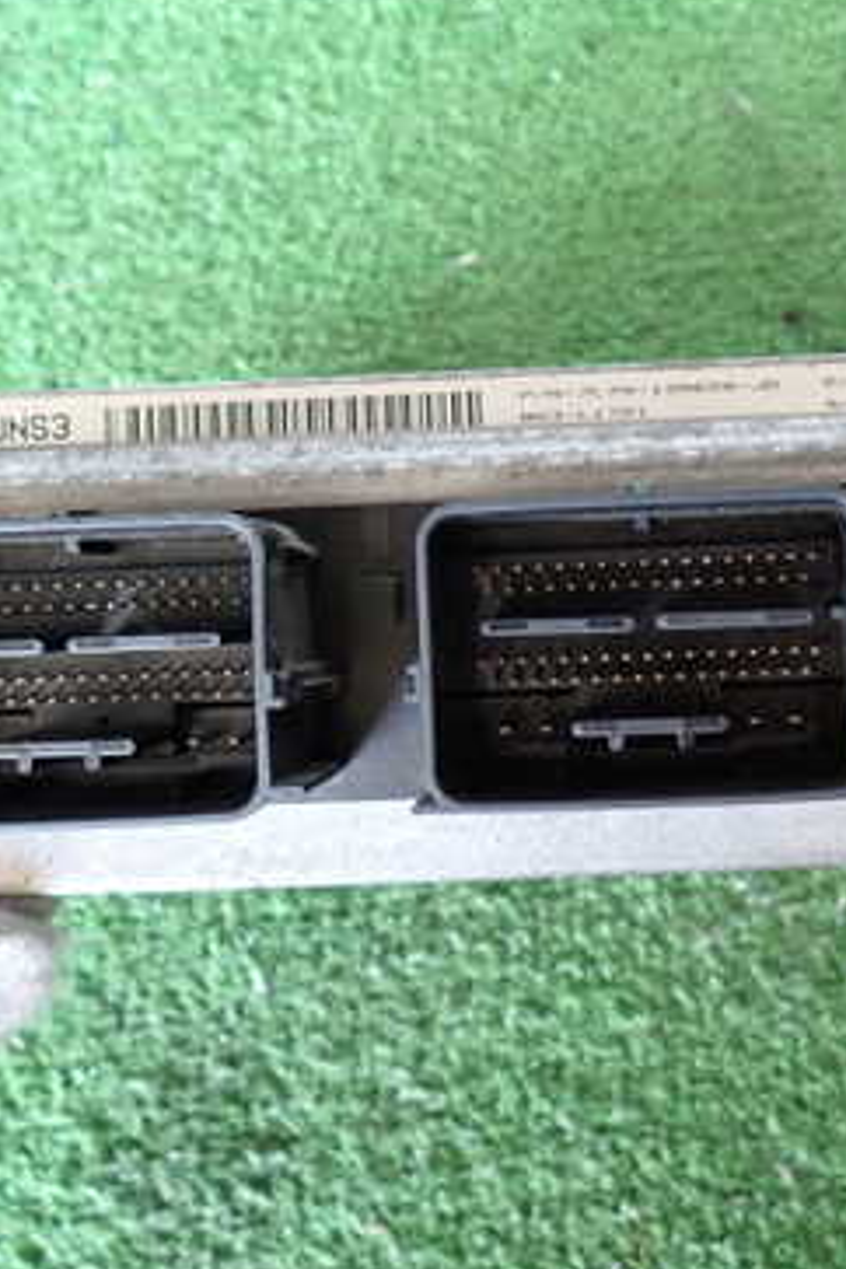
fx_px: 1516
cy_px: 594
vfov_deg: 45.4
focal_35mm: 43
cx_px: 598
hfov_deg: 30.8
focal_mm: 4.5
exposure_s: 1/30
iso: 250
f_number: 2
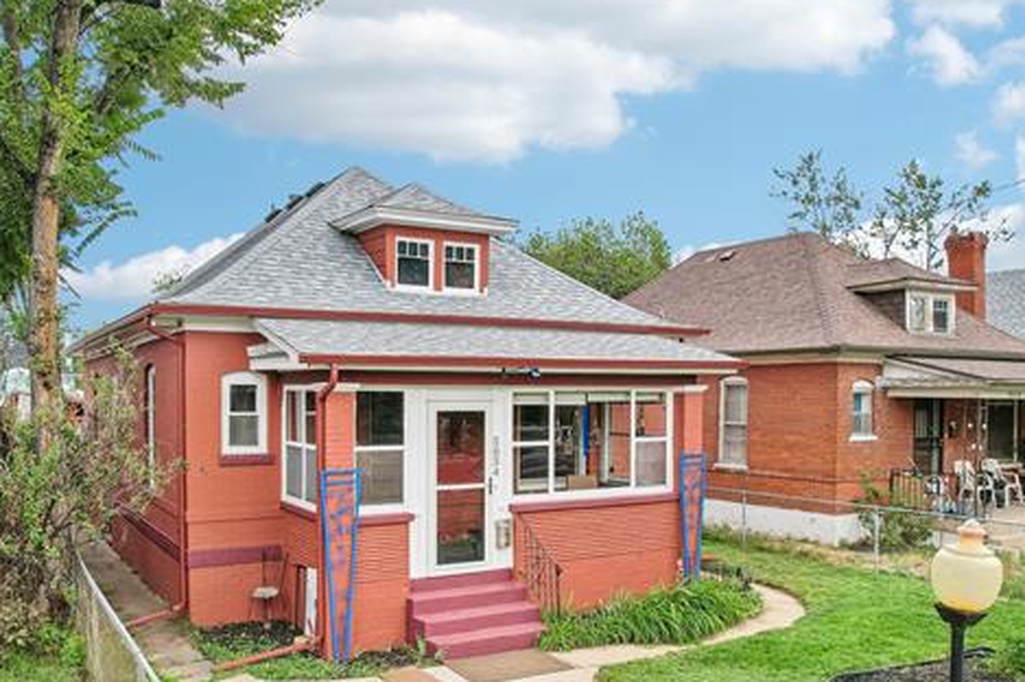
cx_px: 435
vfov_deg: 43.3
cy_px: 418
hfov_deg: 61.7
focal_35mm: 30
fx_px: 854
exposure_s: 1/1250
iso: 100
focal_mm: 8.4
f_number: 2.8
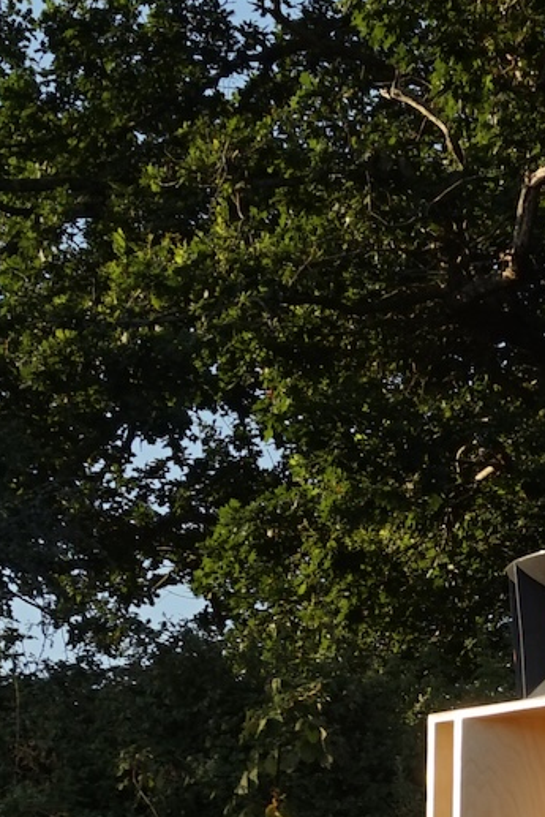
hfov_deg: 7.6
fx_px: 3948
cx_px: 985
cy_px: 1076
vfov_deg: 11.5
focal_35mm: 174
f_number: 6.3
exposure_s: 1/250
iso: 100
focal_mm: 30
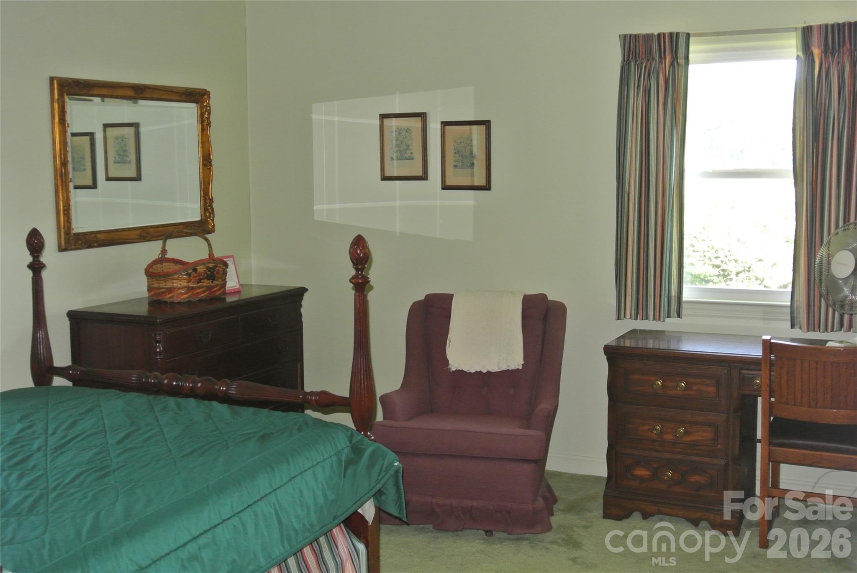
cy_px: 286
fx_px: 1001
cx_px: 428
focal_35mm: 42
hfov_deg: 46.4
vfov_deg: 32.0
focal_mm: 15.7
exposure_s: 1/60
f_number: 4.2
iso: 800
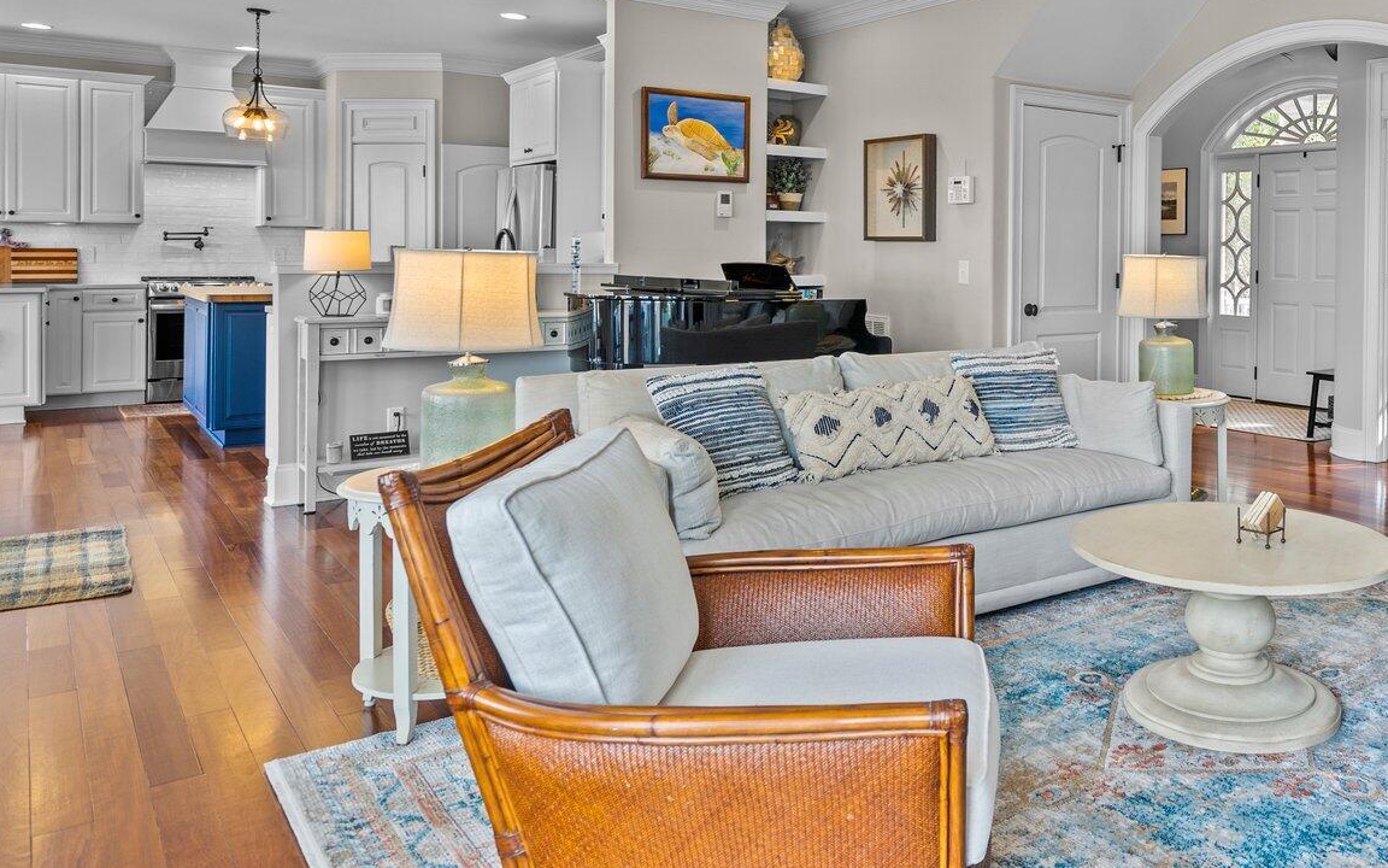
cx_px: 996
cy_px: 256
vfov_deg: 42.3
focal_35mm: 29
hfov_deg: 61.9
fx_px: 1097
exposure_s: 1/5
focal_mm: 16
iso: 100
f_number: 4
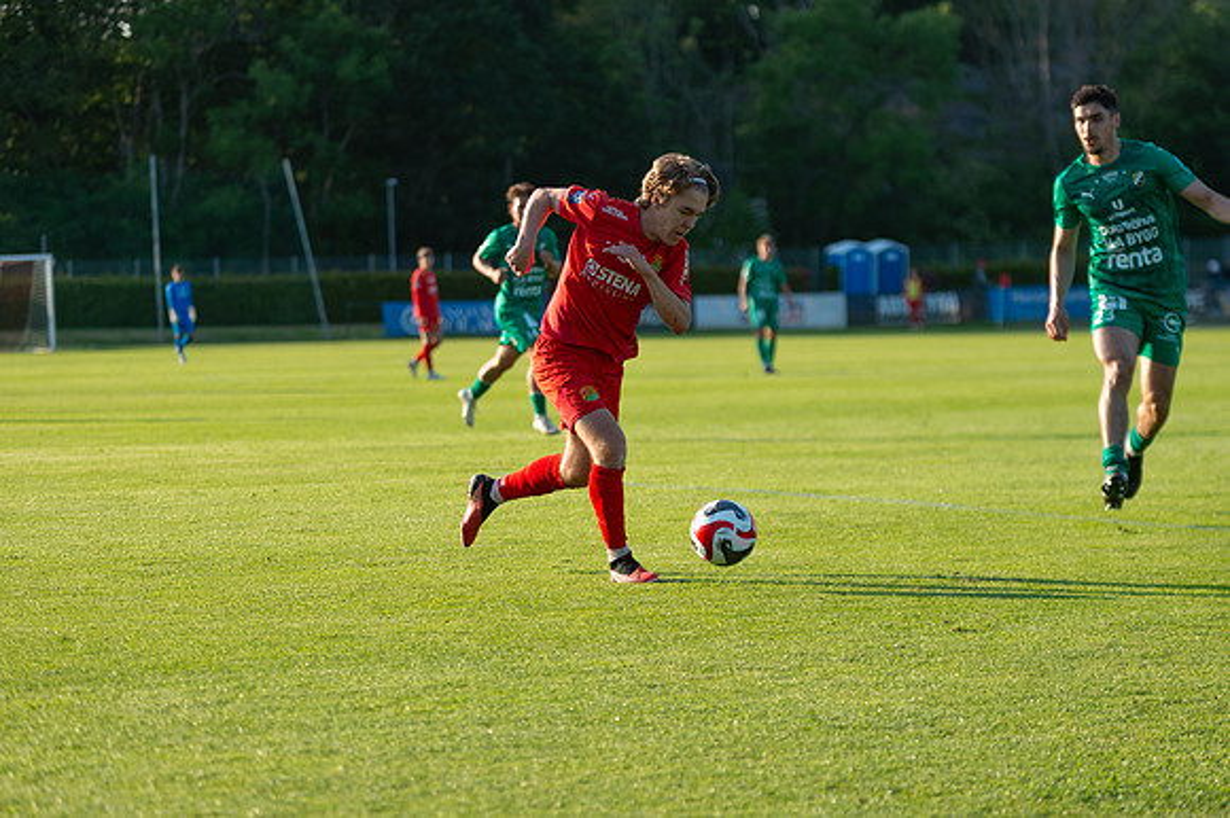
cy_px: 409
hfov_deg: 16.0
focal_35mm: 128
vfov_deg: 10.7
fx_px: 4379
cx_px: 615
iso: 280
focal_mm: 112
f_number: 3.2
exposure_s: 1/1600
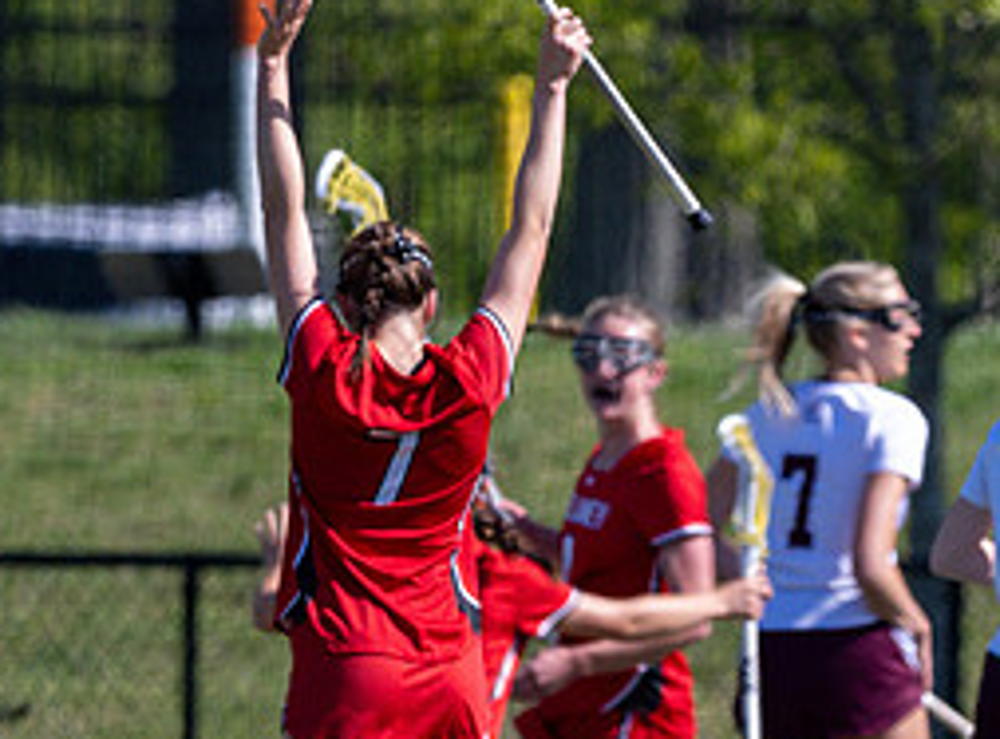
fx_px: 45751
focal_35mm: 1592
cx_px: 422
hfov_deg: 1.3
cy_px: 484
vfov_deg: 0.9
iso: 640
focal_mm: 400
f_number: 4
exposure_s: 1/4000
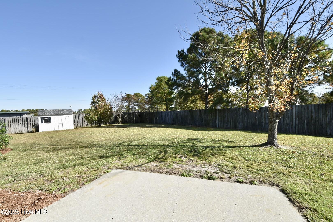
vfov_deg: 77.3
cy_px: 111
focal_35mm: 15
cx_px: 166
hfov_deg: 100.4
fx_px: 139
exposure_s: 1/400
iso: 200
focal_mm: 10
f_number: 7.1
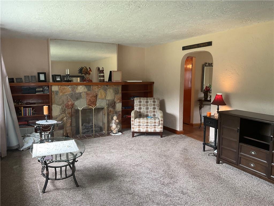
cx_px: 137
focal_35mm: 29
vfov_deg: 48.2
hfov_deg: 61.7
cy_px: 103
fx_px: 230
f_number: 1.8
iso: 64
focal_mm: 3
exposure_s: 1/62
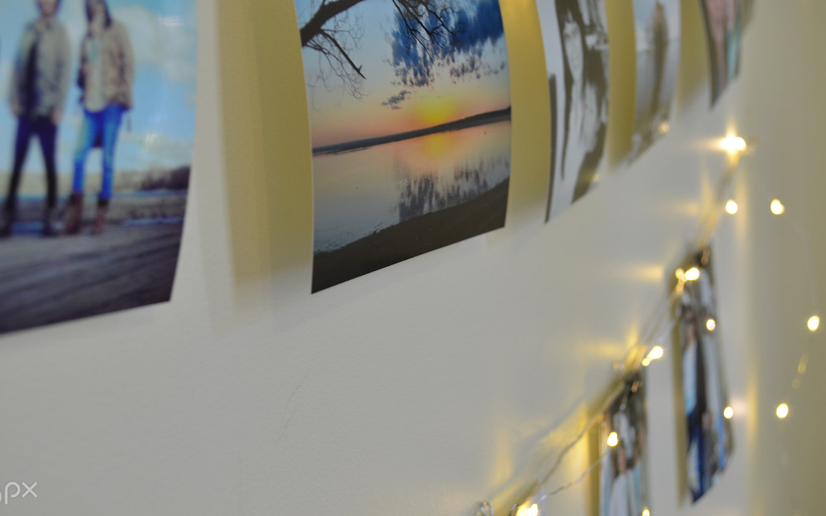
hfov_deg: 36.5
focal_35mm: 56
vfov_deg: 23.3
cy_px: 239
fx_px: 1253
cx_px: 395
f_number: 4.5
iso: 200
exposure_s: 1/6
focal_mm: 29
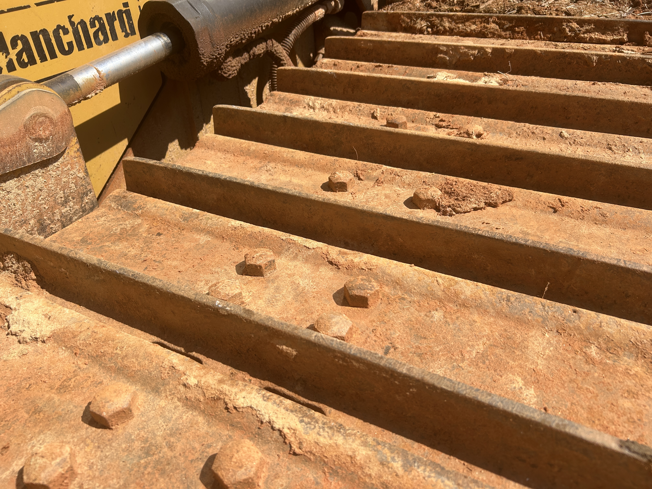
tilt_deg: -34.4
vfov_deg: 53.1
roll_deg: +3.0
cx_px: 326
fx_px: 490
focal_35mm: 26
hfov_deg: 67.3
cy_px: 244
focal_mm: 5.7
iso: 50
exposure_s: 1/3968
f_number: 1.5
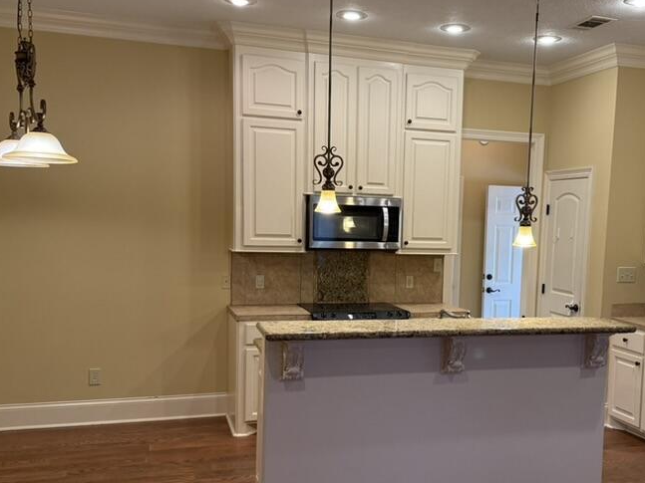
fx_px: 708
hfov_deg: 48.5
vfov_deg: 37.6
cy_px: 276
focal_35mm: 38
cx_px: 409
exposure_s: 1/120
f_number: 1.78
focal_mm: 6.76
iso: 250
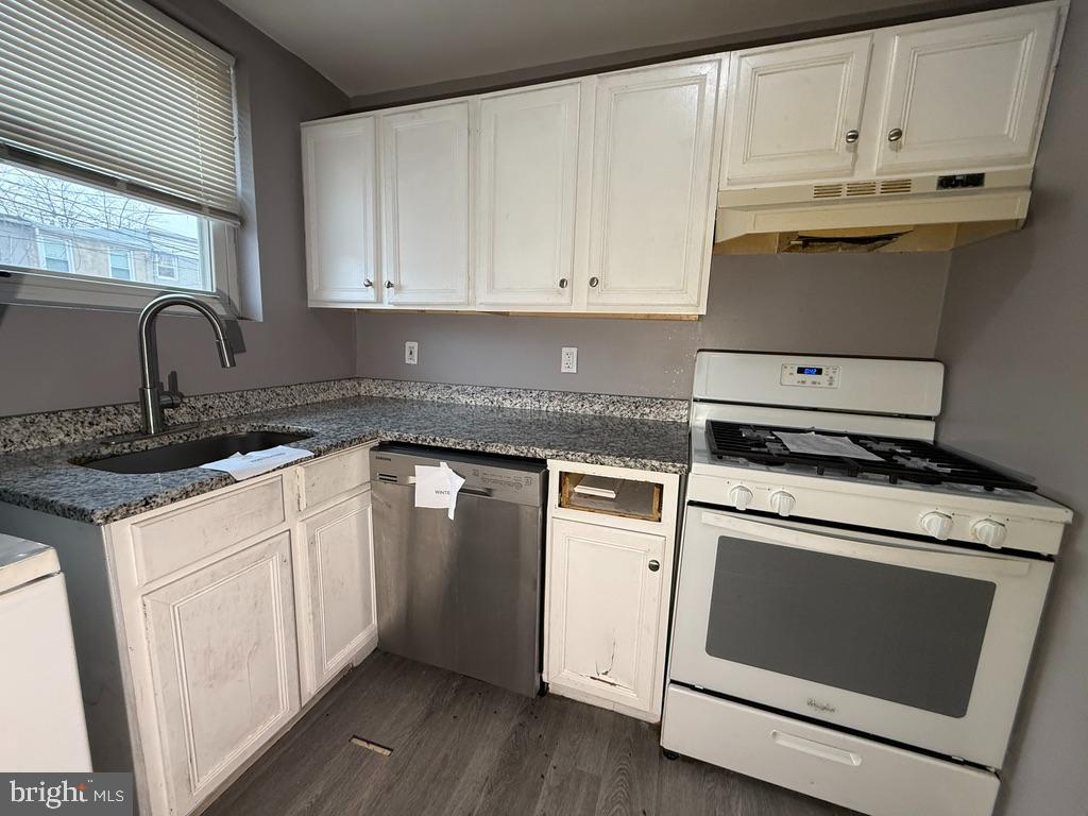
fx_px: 440
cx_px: 544
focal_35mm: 14
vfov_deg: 85.7
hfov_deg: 102.1
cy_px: 408
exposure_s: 1/120
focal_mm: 2.22
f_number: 2.2
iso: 250
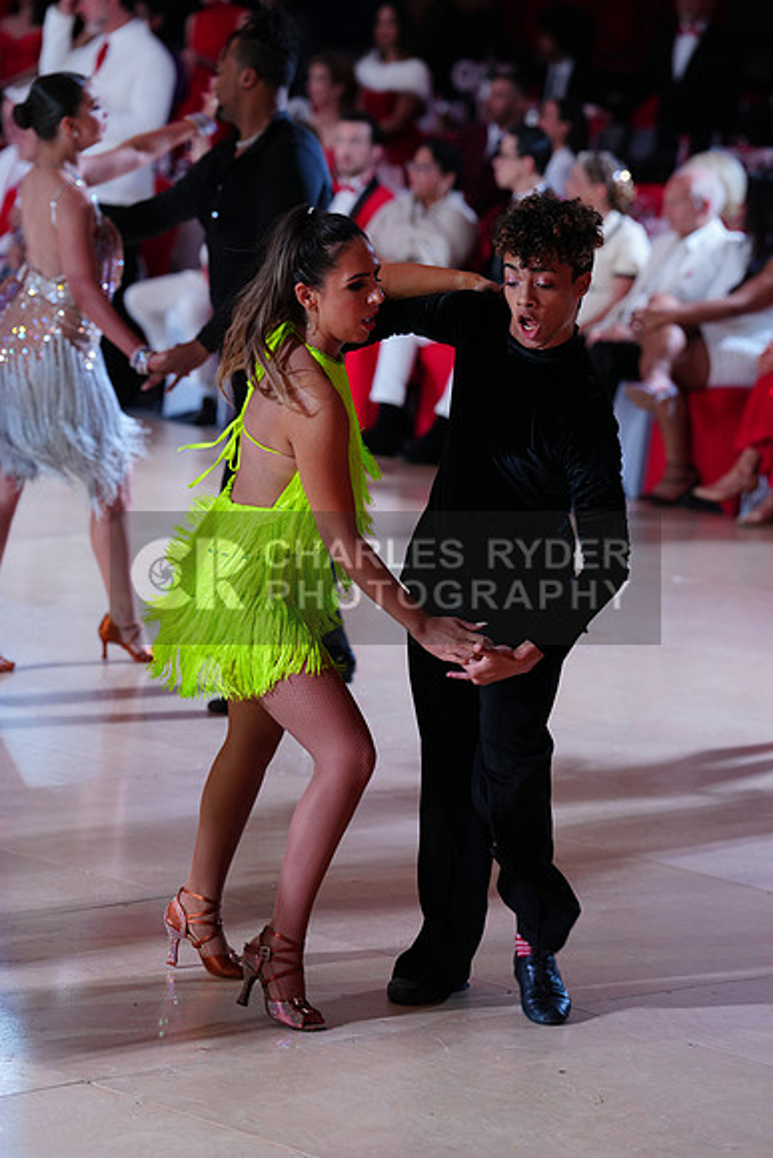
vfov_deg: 13.0
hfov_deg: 8.7
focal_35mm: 158
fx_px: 5085
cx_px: 386
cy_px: 579
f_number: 4.5
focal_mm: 158
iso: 1000
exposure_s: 1/200
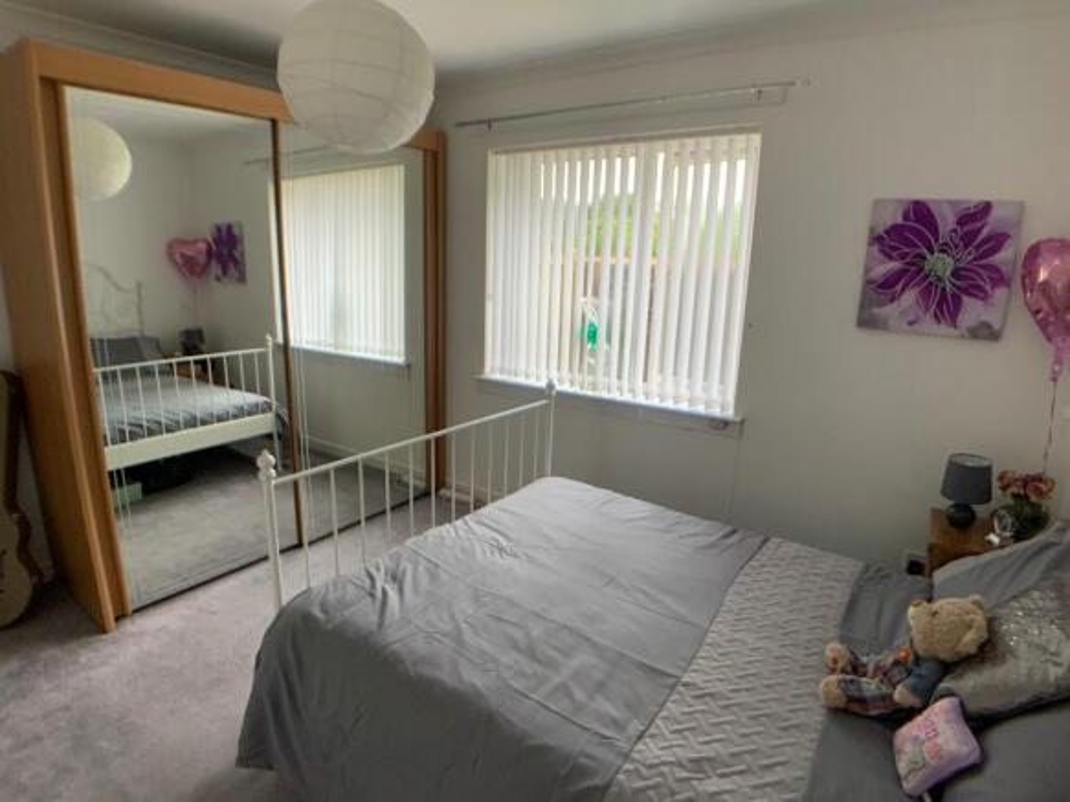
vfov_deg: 48.2
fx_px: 896
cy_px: 401
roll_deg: -0.6
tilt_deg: -12.8
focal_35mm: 29
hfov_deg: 61.7
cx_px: 535
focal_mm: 3
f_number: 1.8
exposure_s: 1/99
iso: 64
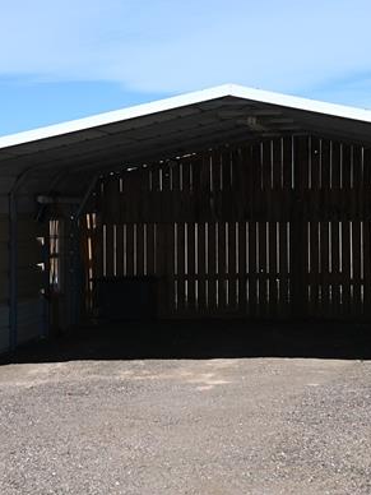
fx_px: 1472
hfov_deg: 14.4
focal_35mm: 103
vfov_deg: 19.1
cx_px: 222
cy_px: 228
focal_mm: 65
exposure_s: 1/500
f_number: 5.6
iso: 100
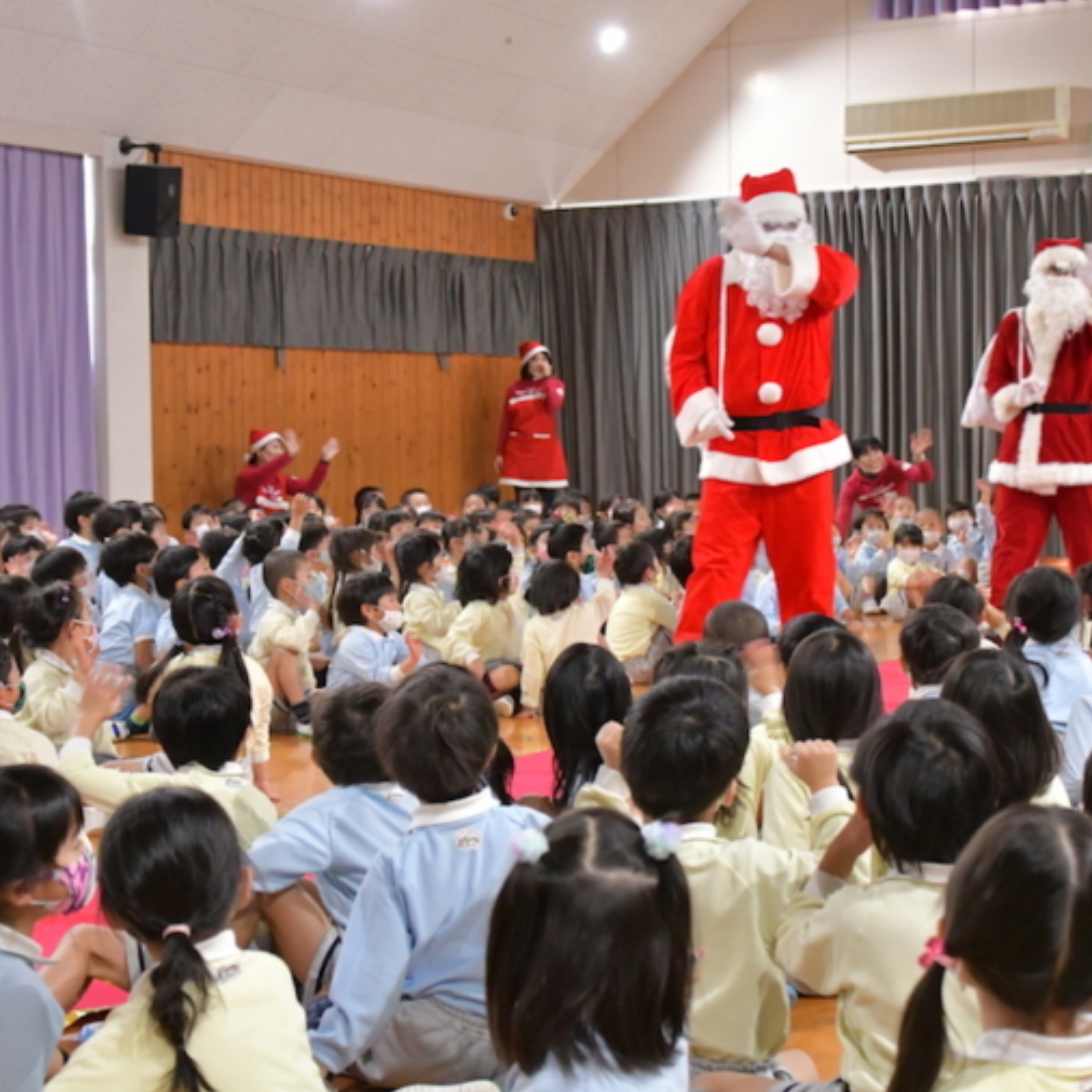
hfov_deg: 29.5
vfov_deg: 29.6
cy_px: 548
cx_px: 576
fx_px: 2070
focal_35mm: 58
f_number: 4
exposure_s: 1/50
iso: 6400
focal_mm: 30
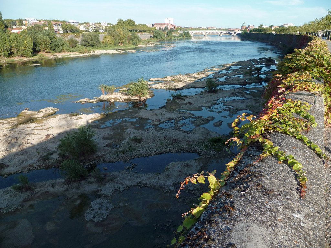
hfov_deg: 63.4
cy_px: 124
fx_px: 268
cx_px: 166
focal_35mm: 28
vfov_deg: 49.7
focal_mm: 5
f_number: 2.8
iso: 100
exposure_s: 1/640
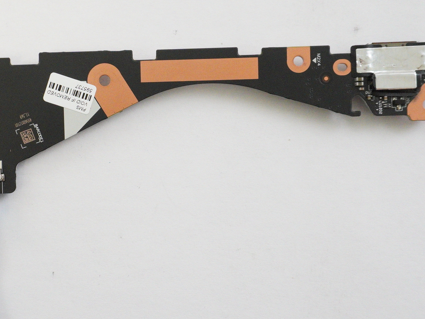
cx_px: 118
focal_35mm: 59
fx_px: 724
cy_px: 178
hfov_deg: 32.2
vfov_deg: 24.8
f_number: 5.6
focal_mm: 20
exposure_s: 1/200
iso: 4000
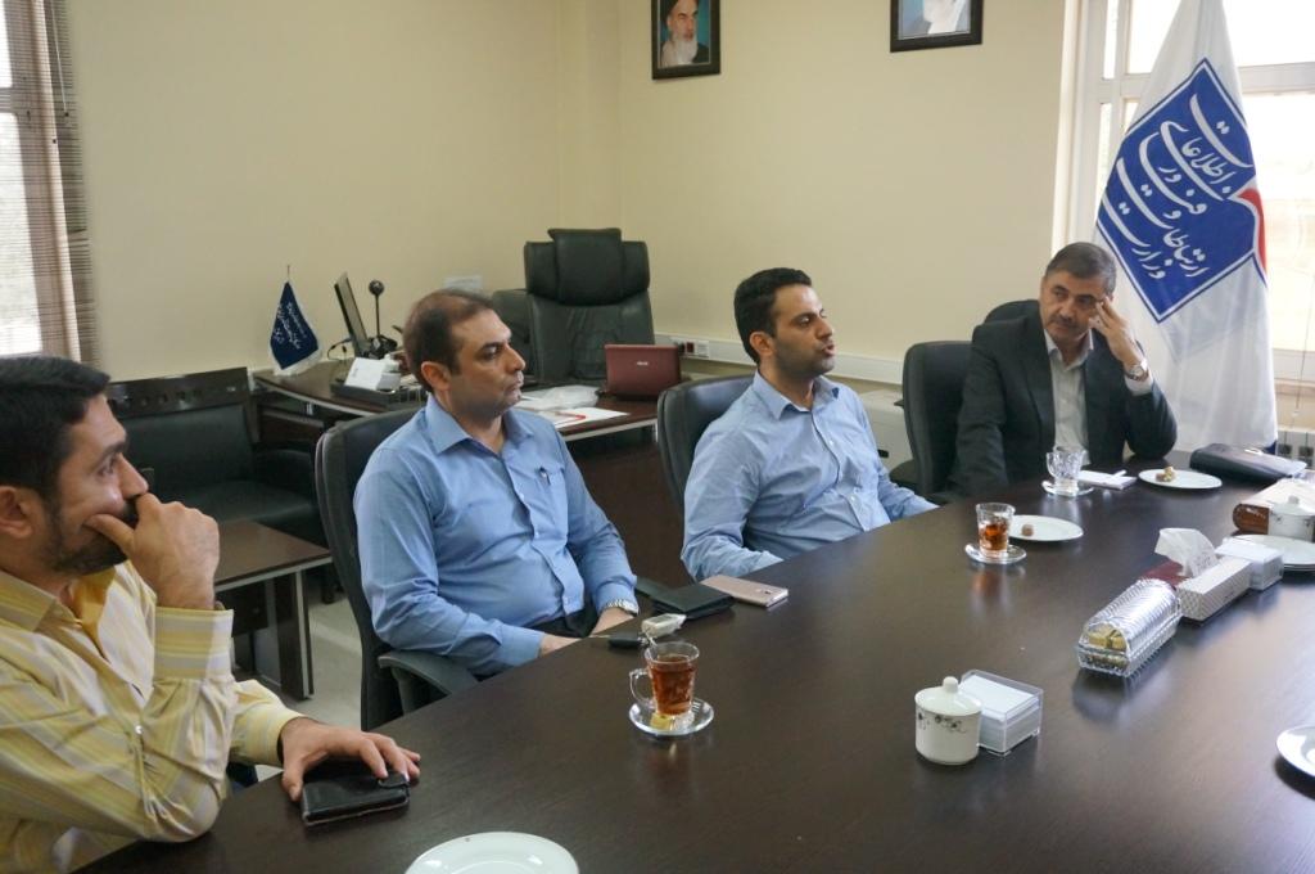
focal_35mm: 33
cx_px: 658
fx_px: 1204
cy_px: 437
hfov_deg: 57.3
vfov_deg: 39.9
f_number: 4
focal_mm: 22
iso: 3200
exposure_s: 1/125
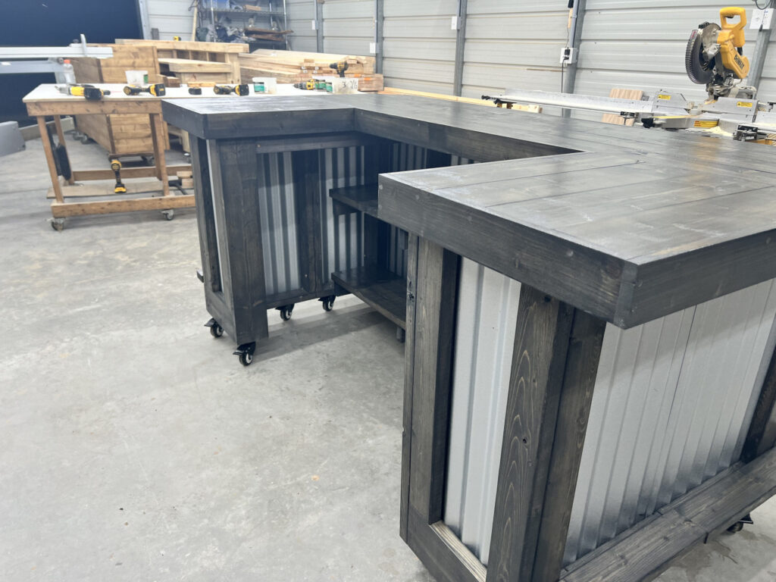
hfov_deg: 67.3
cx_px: 388
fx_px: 583
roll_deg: -0.7
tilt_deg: -22.1
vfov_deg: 53.1
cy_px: 291
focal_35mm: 26
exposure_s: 1/120
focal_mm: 5.7
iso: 80
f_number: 1.5
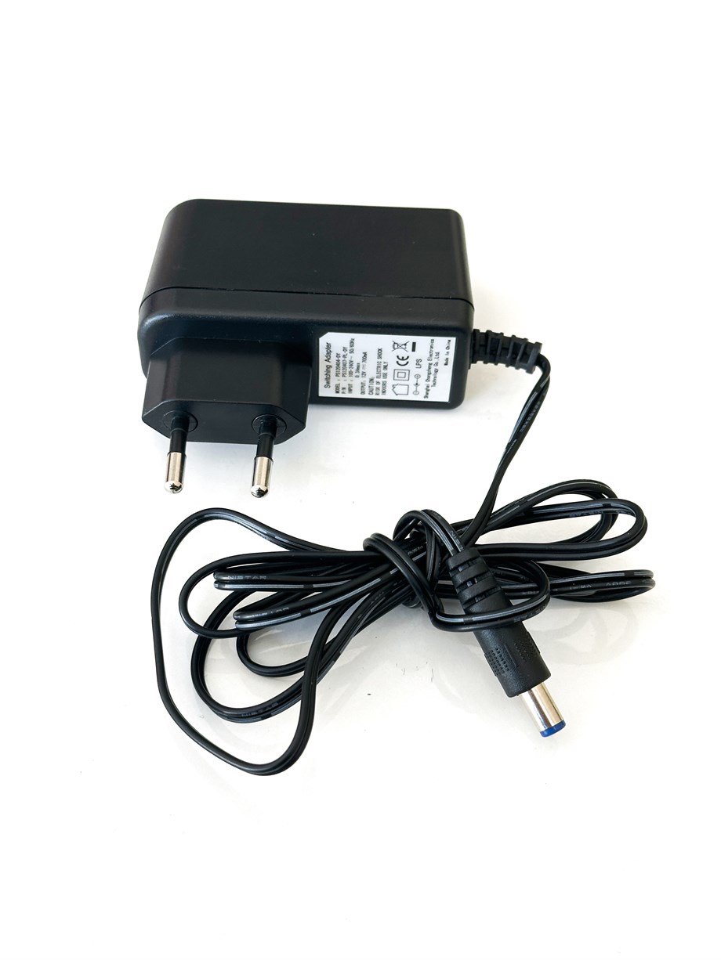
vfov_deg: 39.6
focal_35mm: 48
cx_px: 360
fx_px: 1333
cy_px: 480
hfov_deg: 30.3
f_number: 1.78
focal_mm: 6.86
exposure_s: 1/128
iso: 50
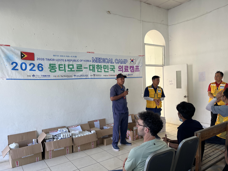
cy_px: 86
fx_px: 171
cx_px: 114
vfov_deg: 53.1
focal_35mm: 26
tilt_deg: -1.1
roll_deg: +1.6
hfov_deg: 67.3
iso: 64
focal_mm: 5.1
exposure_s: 1/100
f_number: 1.6
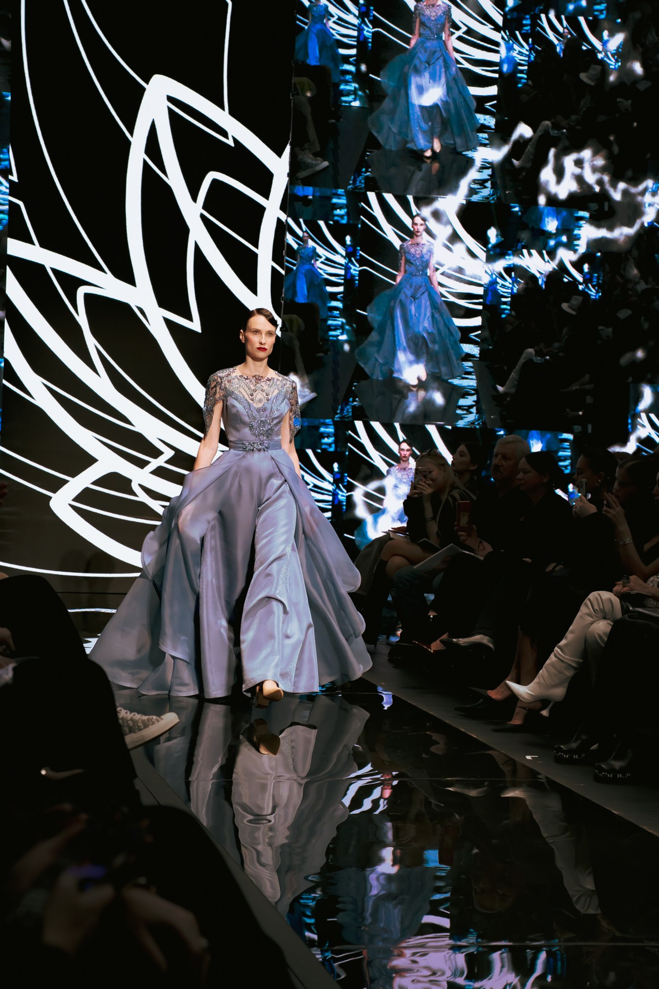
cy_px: 494
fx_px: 1867
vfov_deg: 29.7
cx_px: 330
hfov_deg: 20.0
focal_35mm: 68
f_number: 5
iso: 2000
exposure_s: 1/125
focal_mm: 68
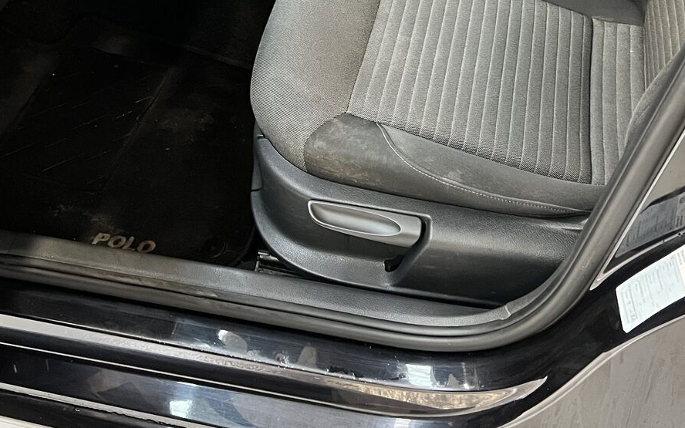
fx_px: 989
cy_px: -29
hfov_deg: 38.2
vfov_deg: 23.1
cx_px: 323
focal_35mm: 53
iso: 500
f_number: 1.5
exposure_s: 1/33
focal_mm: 5.7
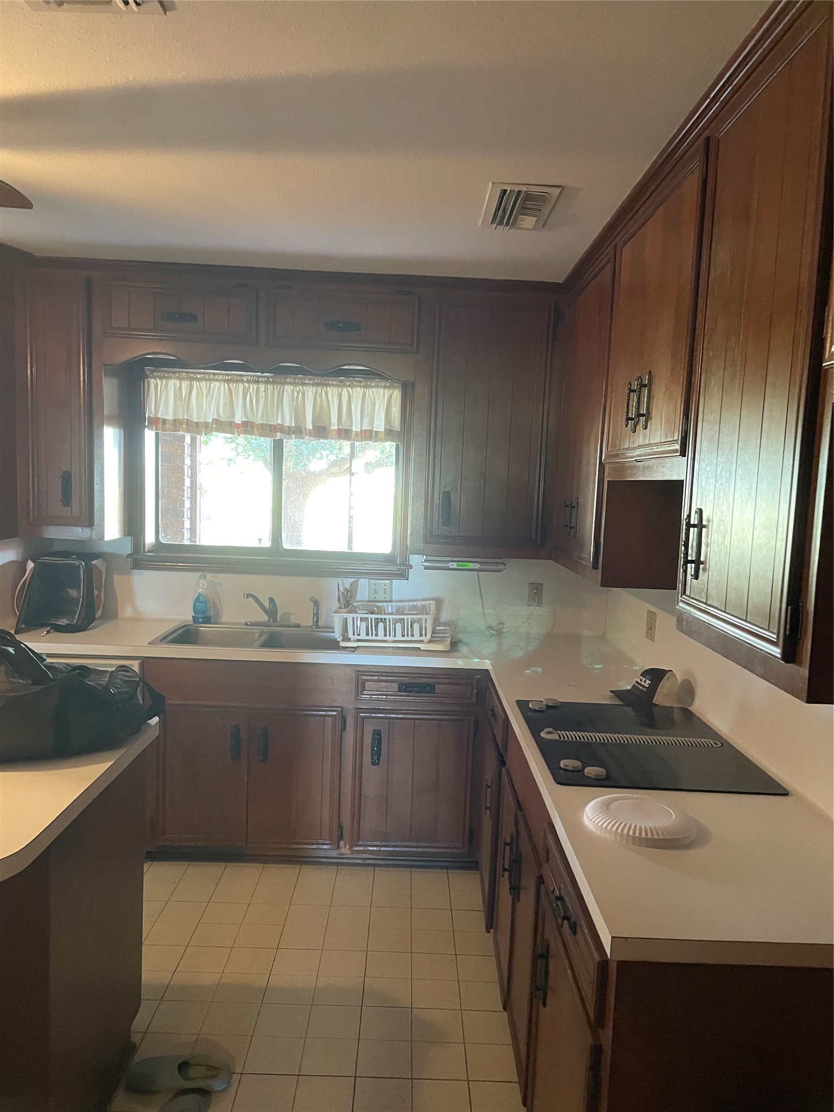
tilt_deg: -5.1
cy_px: 556
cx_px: 417
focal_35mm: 26
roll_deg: -1.7
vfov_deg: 67.3
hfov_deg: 53.1
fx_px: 835
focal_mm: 4.2
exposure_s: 1/40
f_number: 1.6
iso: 500
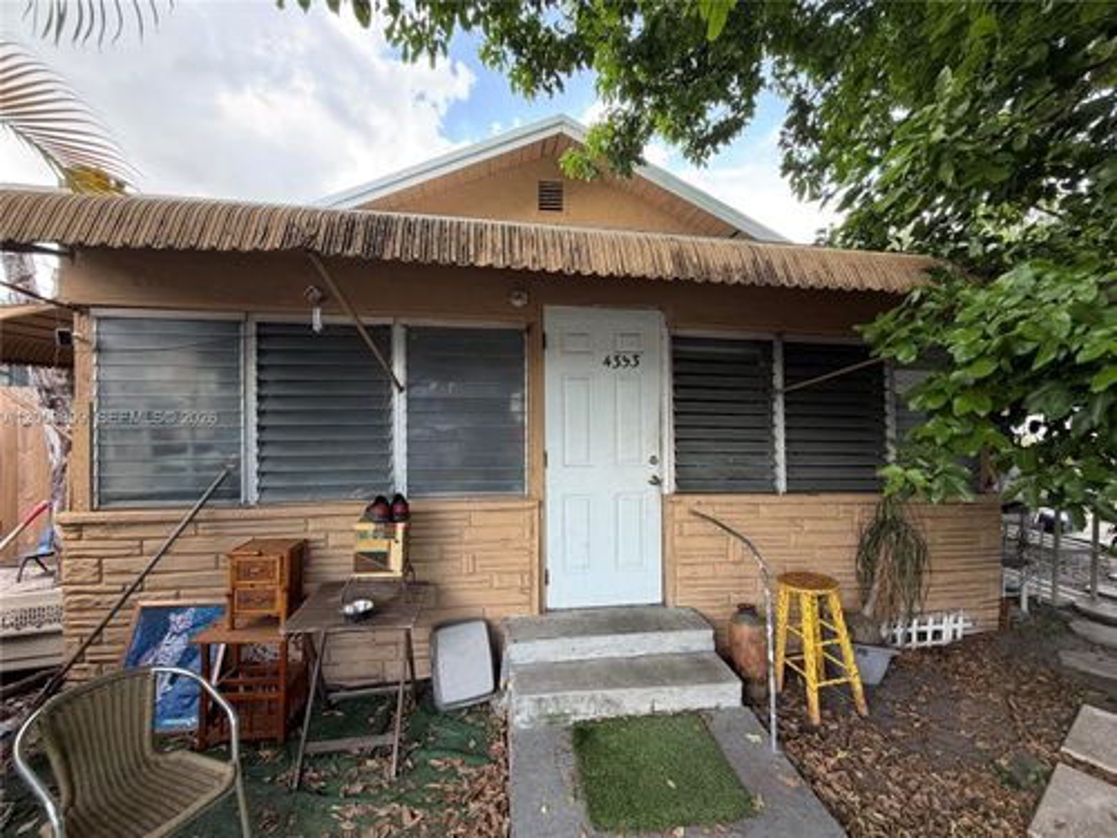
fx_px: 452
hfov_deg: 102.1
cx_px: 558
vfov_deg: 85.7
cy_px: 419
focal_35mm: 14
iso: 80
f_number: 2.2
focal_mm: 2.22
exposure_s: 1/121
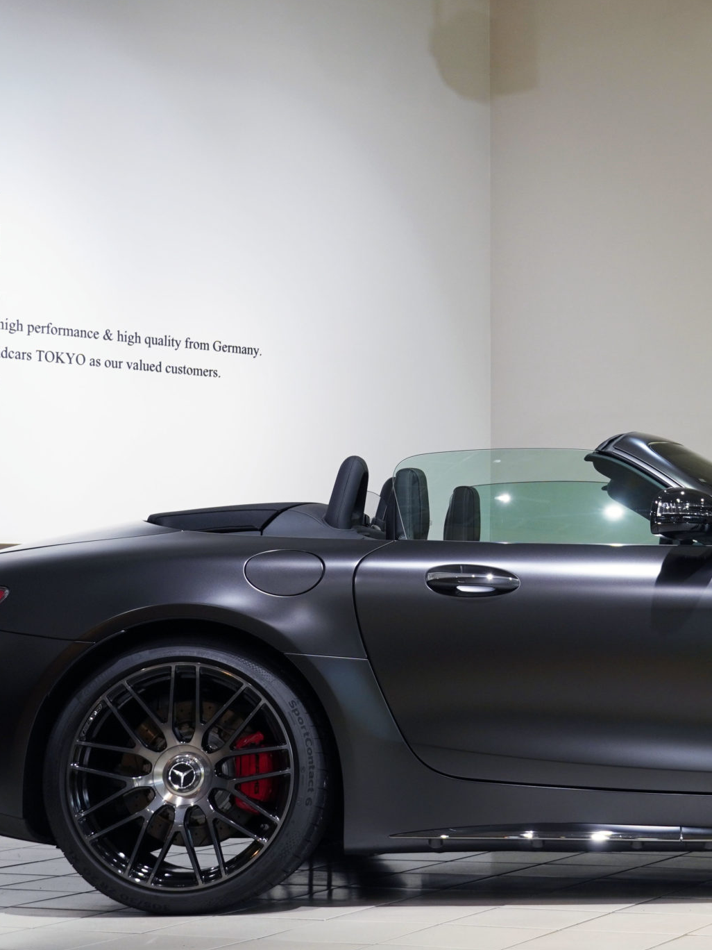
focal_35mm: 81
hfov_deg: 17.8
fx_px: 2221
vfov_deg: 24.1
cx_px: 690
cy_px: 455
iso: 320
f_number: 4.5
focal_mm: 30
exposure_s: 1/50
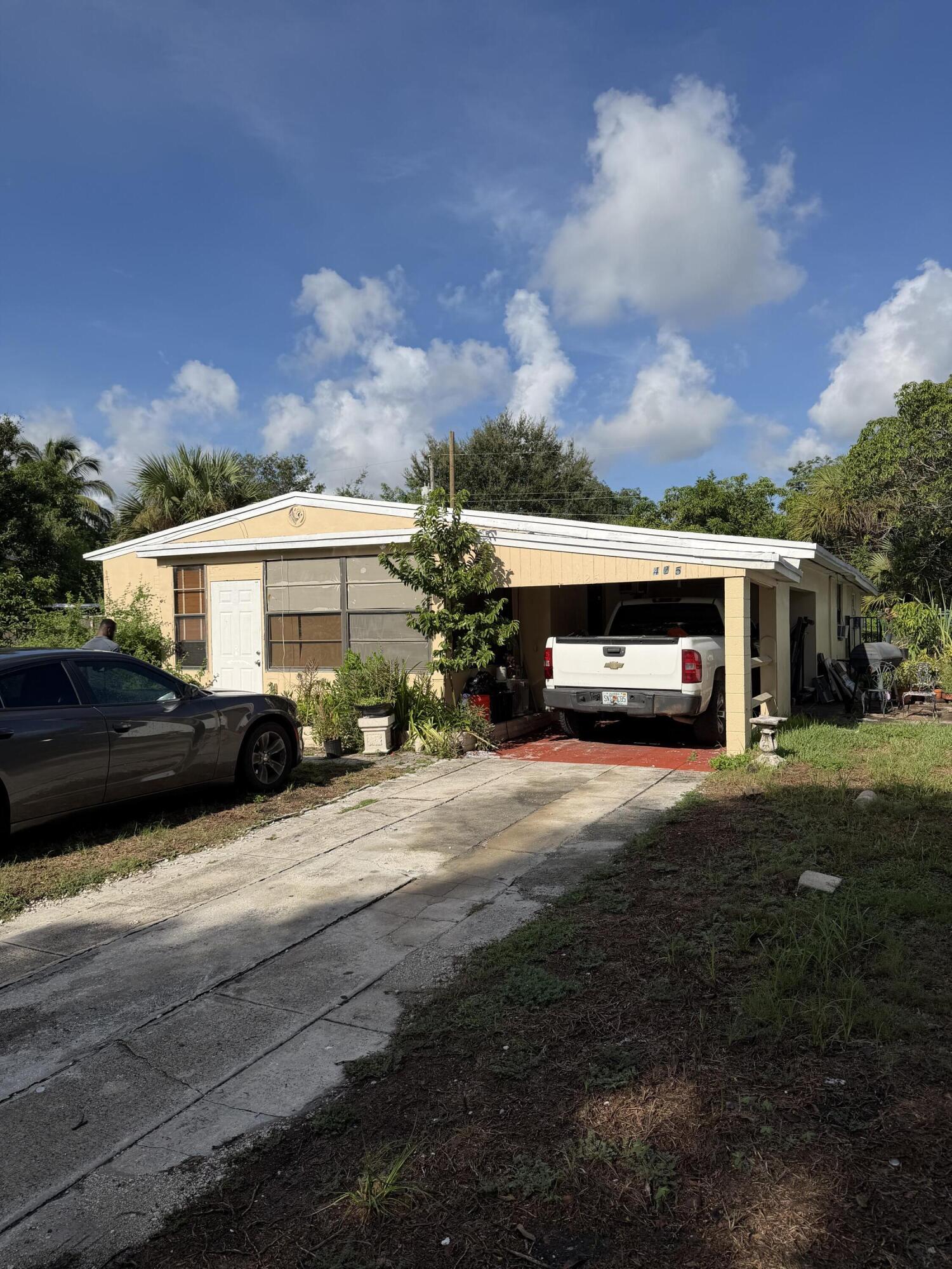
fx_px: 880
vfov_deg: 71.6
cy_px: 634
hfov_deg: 56.8
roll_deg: +1.3
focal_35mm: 24
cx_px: 476
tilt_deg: -0.7
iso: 80
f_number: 1.78
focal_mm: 6.76
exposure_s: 1/6711
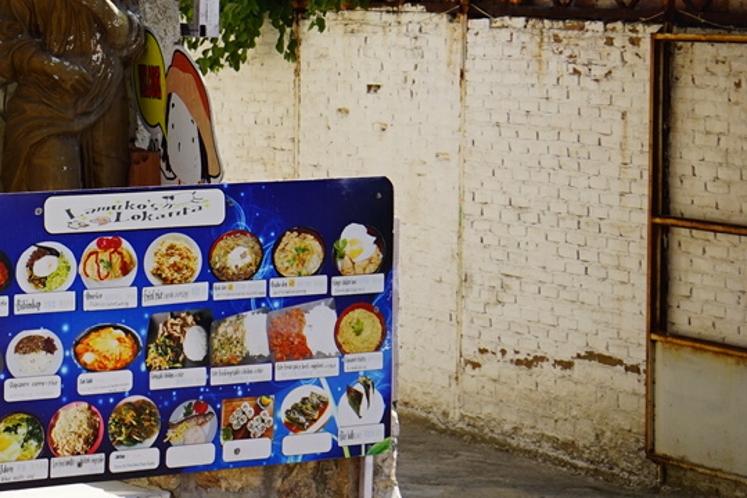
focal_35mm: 129
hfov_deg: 14.9
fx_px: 2676
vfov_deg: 10.5
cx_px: -320
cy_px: -39
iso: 100
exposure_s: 1/800
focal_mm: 43
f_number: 4
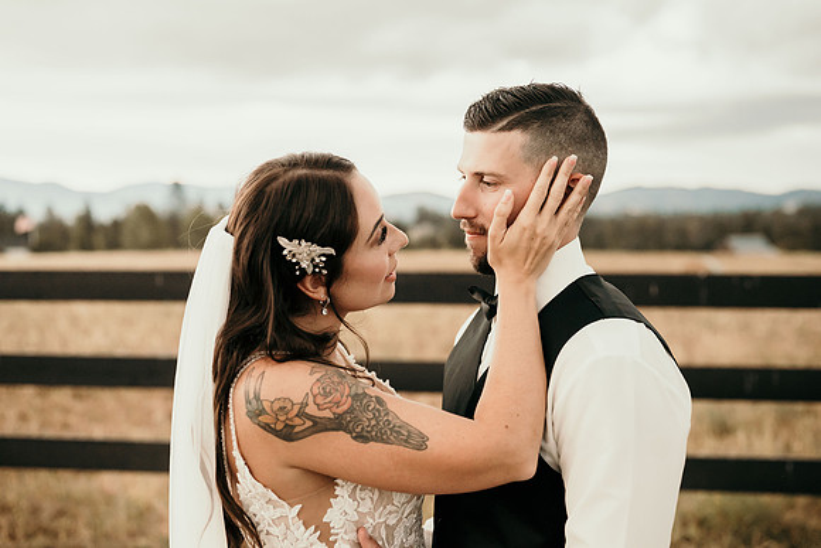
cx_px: 410
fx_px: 1141
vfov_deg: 27.0
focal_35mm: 50
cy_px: 274
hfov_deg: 39.6
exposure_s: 1/100
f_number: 2.8
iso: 1250
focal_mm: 50
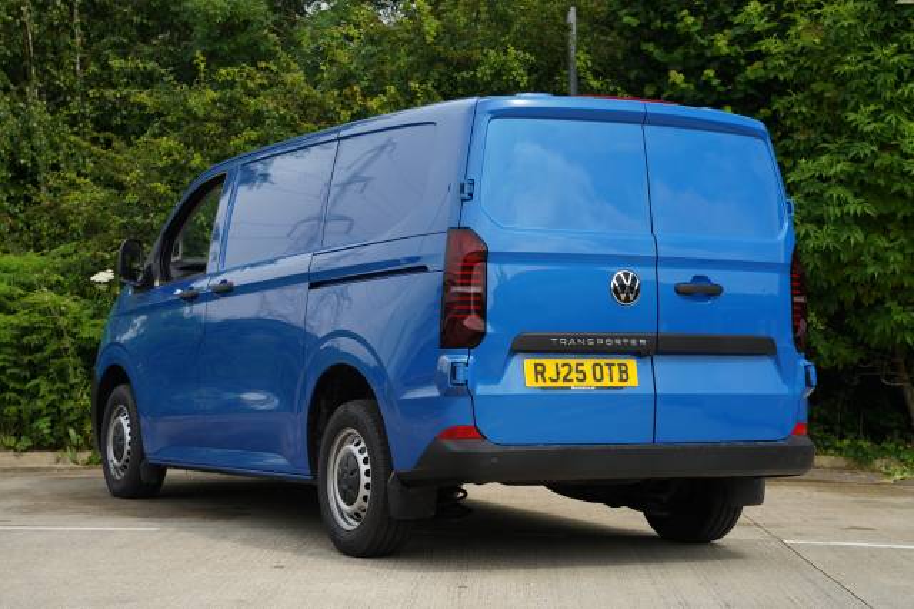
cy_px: 304
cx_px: 457
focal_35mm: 70
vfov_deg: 19.4
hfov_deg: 28.9
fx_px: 1776
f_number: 4.5
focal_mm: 70
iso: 100
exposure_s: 1/200
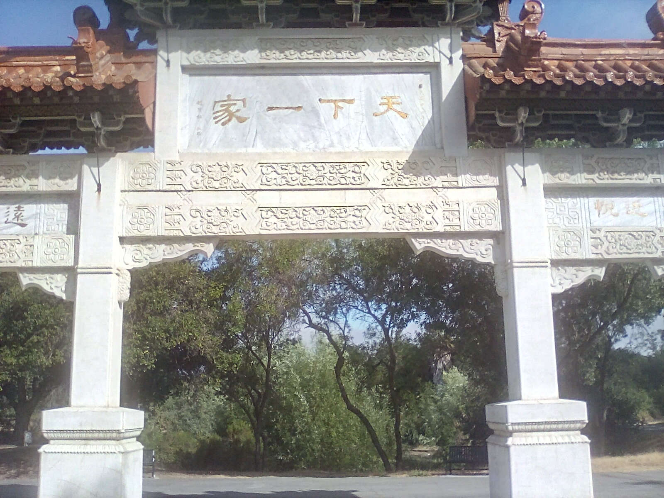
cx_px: 332
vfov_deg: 40.7
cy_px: 249
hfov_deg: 52.6
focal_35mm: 35
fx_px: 671
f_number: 2.8
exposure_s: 1/3401
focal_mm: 2.9
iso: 56
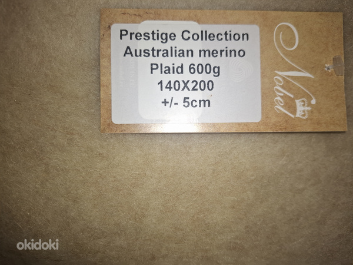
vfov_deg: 58.9
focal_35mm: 23
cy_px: 132
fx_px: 235
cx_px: 176
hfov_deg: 73.9
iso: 50
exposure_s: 1/252
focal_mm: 5.54
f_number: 1.8
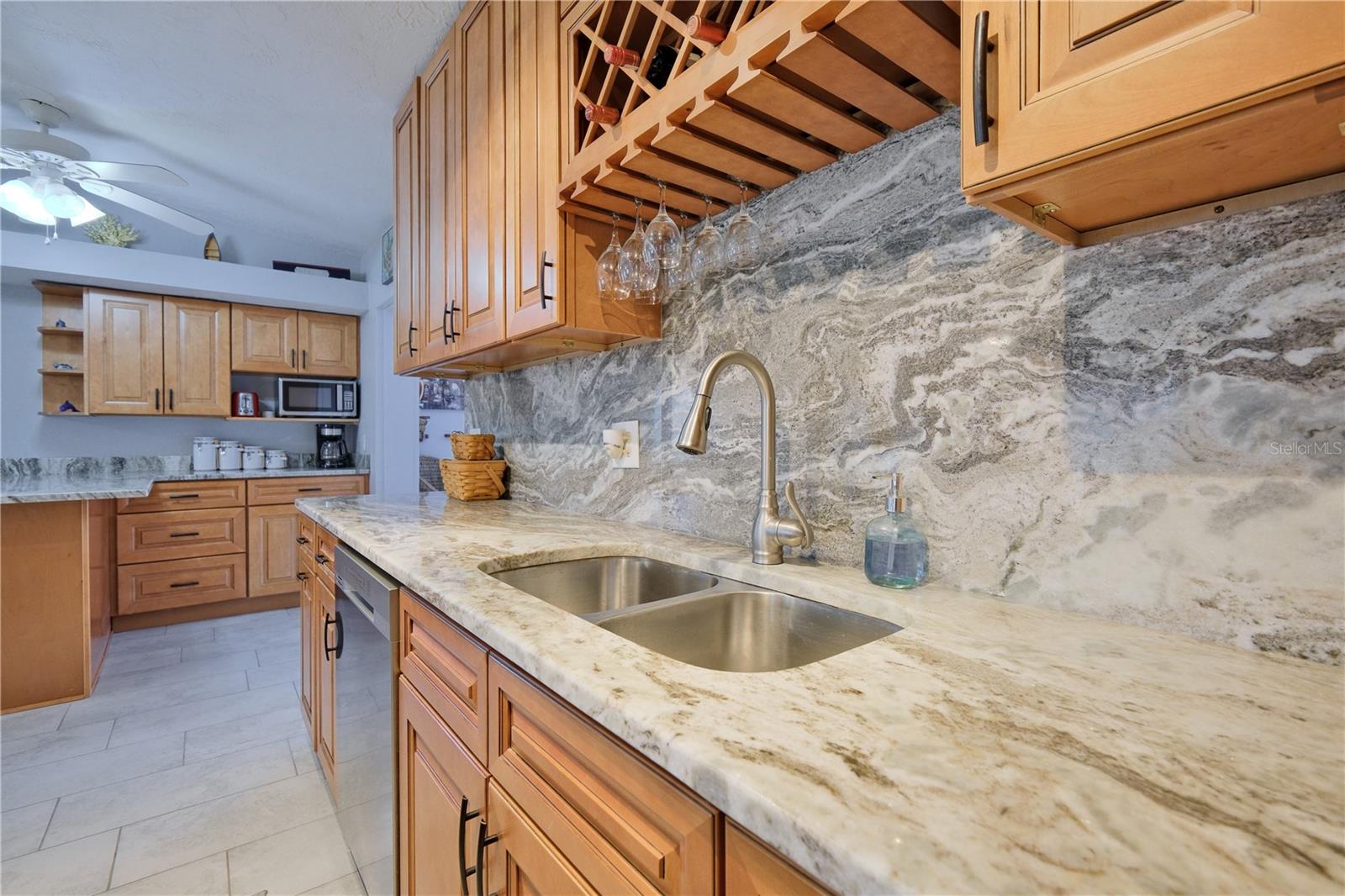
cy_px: 448
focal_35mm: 15
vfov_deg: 77.3
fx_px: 560
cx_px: 672
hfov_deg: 100.4
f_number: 4
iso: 640
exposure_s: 1/30
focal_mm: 10.1
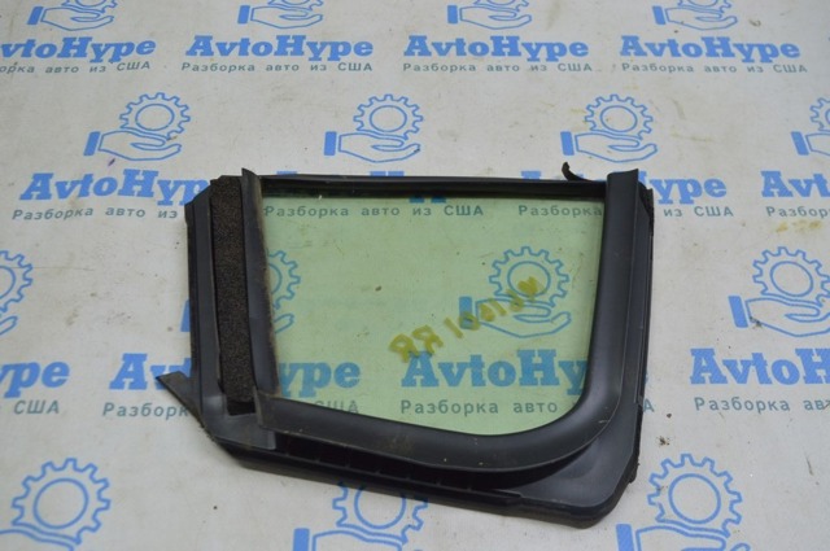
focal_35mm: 34
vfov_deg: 38.3
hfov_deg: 55.2
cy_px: 276
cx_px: 415
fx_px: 794
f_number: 5.6
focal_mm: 23
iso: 400
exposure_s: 1/40
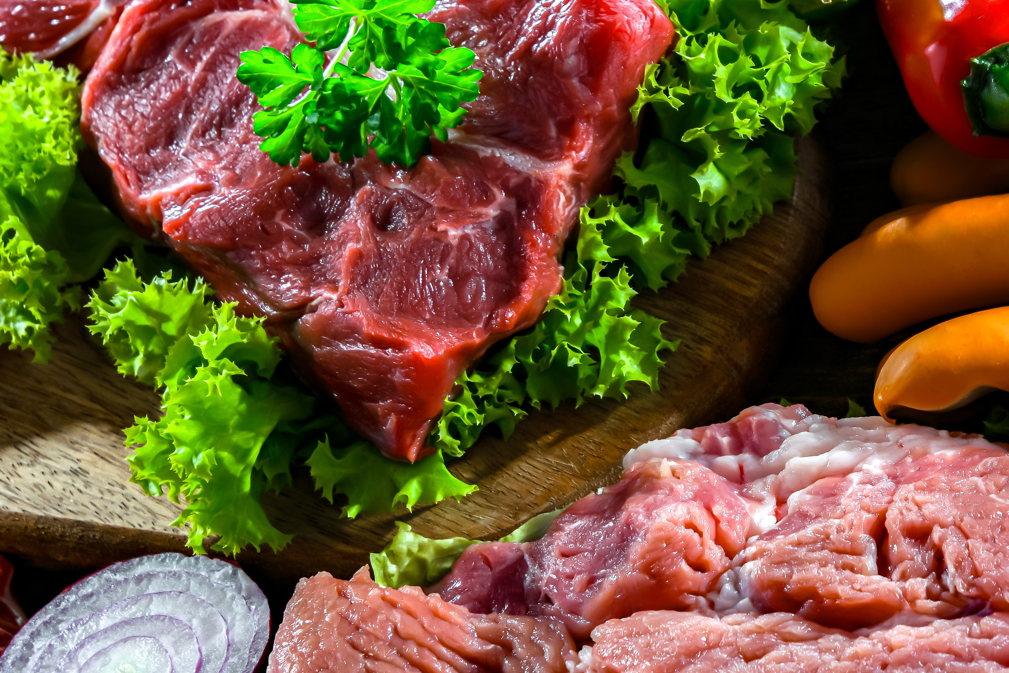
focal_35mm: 218
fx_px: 6110
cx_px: 904
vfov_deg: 6.3
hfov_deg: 9.4
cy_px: 144
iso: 64
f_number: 11
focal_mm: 116
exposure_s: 1/125
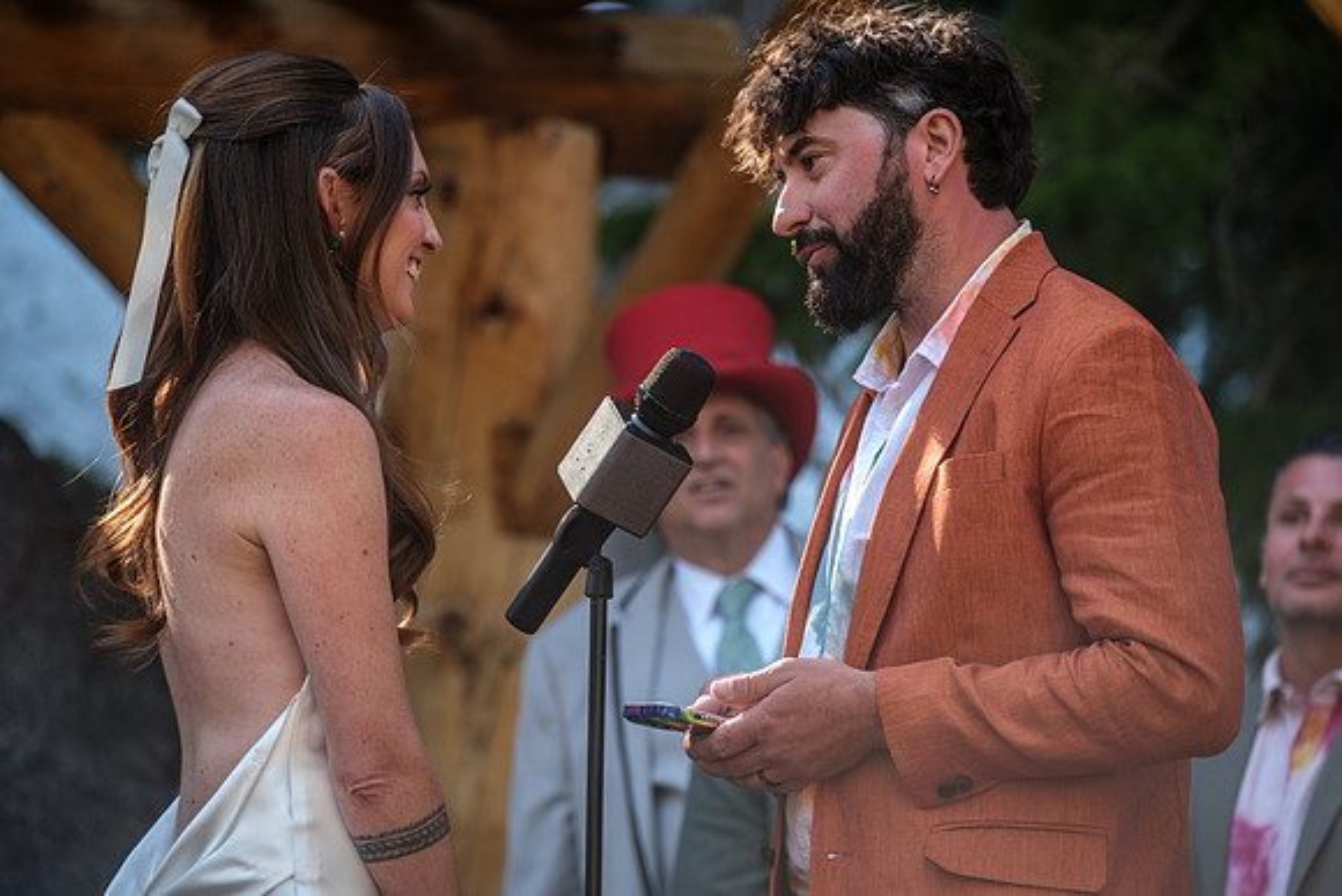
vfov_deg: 6.8
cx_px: 671
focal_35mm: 202
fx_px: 7532
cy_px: 448
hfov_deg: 10.2
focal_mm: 134.4
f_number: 3.6
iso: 400
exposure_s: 1/240
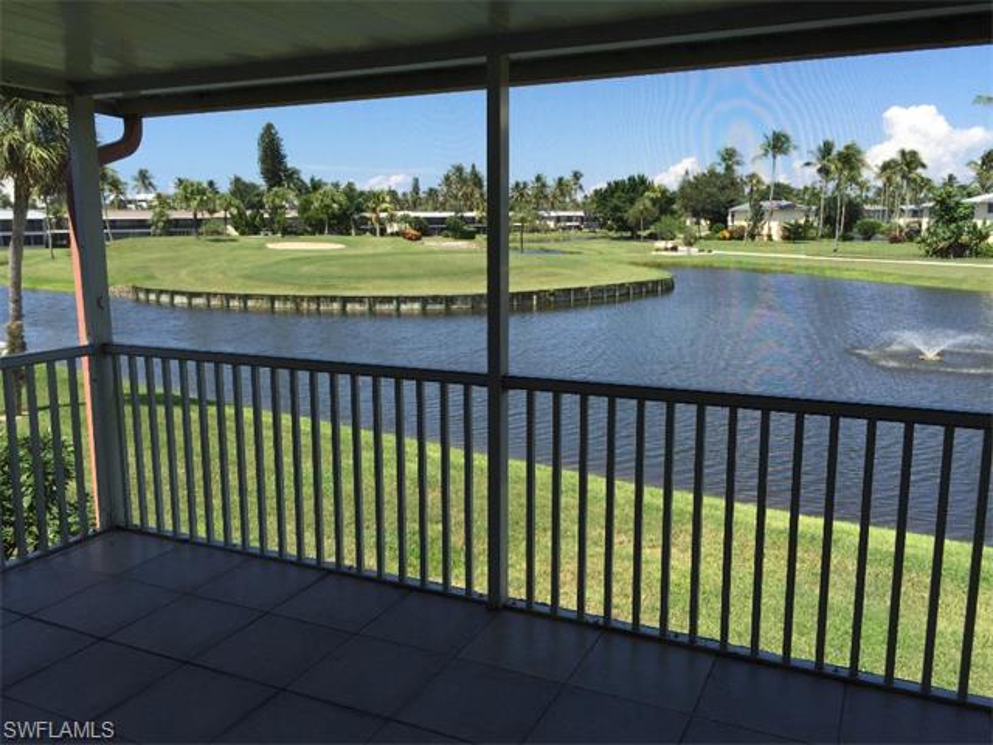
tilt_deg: -11.9
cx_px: 496
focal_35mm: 29
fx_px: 832
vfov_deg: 48.2
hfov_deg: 61.7
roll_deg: -0.1
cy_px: 372
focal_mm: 4.15
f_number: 2.2
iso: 32
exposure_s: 1/920
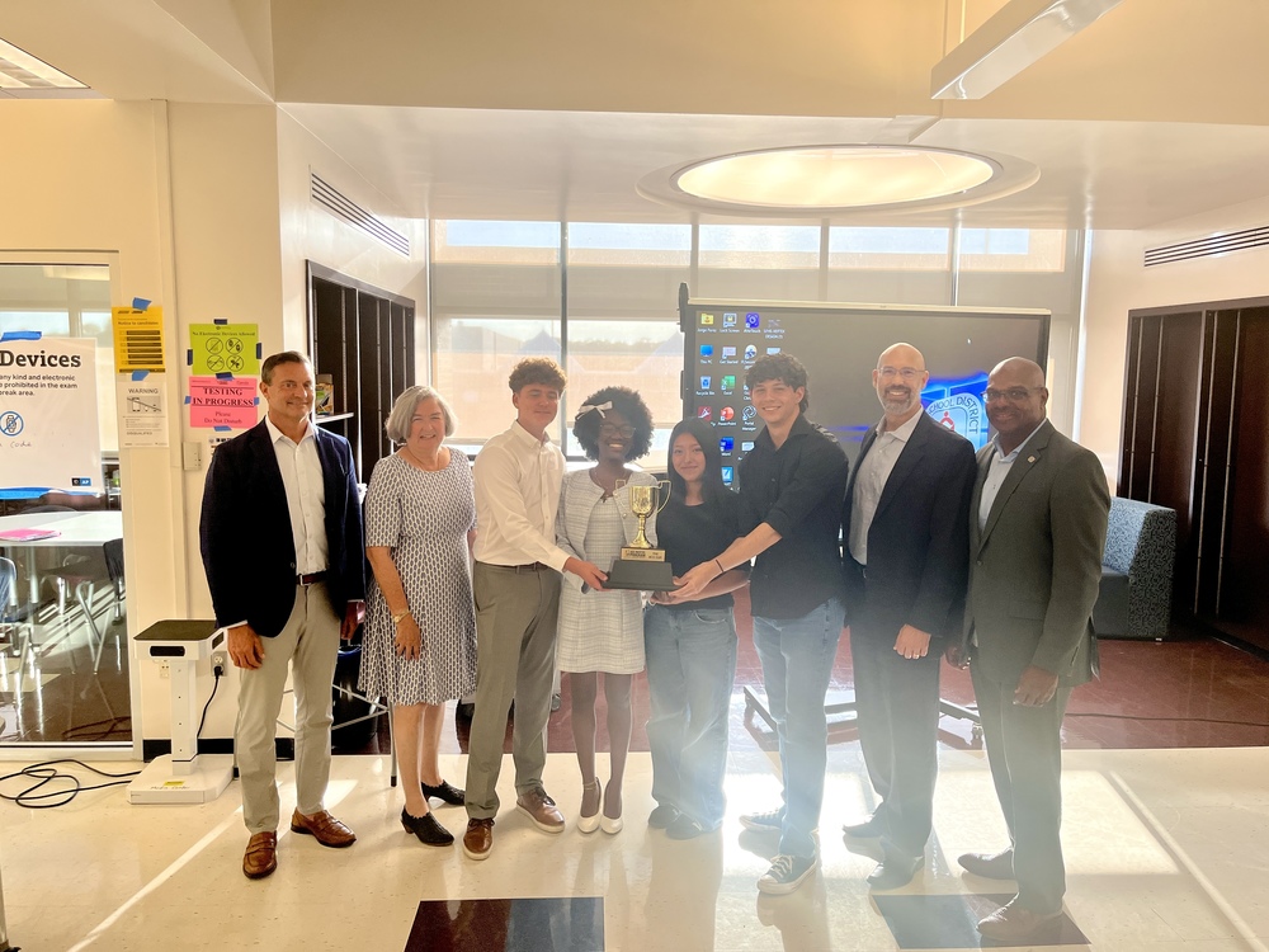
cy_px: 476
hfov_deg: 67.3
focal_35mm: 26
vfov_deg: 53.1
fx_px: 953
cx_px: 634
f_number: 1.6
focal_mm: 5.1
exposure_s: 1/120
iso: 100
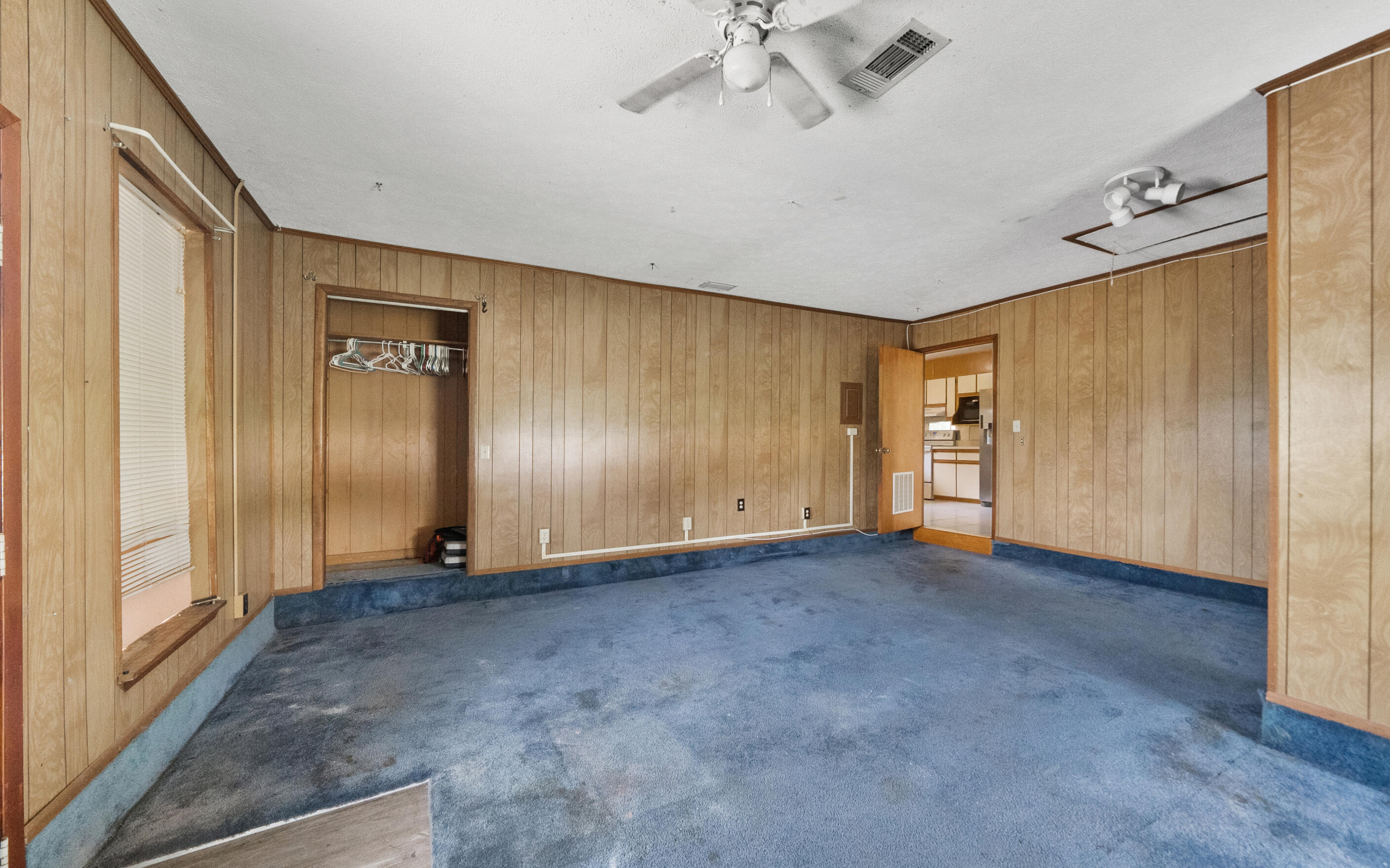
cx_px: 712
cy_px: 484
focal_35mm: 13
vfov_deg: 82.5
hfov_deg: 109.3
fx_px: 492
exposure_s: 1/15
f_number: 7.1
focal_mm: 12
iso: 5000
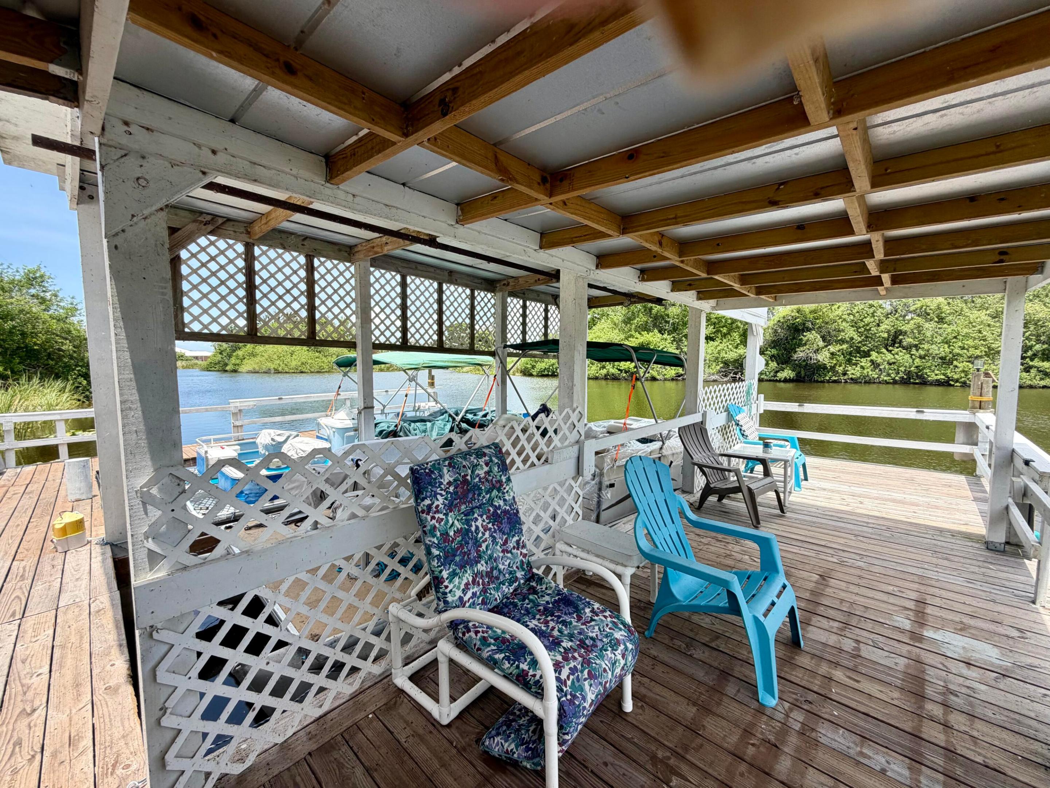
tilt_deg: -5.0
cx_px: 525
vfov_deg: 85.7
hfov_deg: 102.1
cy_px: 394
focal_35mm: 14
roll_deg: +0.2
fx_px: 425
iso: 40
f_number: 2.2
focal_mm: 2.22
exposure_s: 1/574
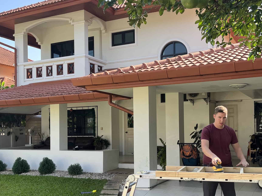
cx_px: 156
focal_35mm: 40
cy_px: 122
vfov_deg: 35.8
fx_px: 303
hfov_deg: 46.6
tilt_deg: +1.3
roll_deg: +1.4
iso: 50
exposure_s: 1/598
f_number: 1.6
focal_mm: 5.1
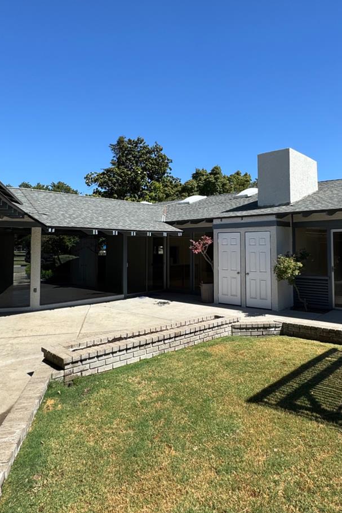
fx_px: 342
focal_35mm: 24
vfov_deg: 73.5
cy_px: 231
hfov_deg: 52.8
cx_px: 204
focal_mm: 2.22
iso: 40
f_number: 2.2
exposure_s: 1/1567
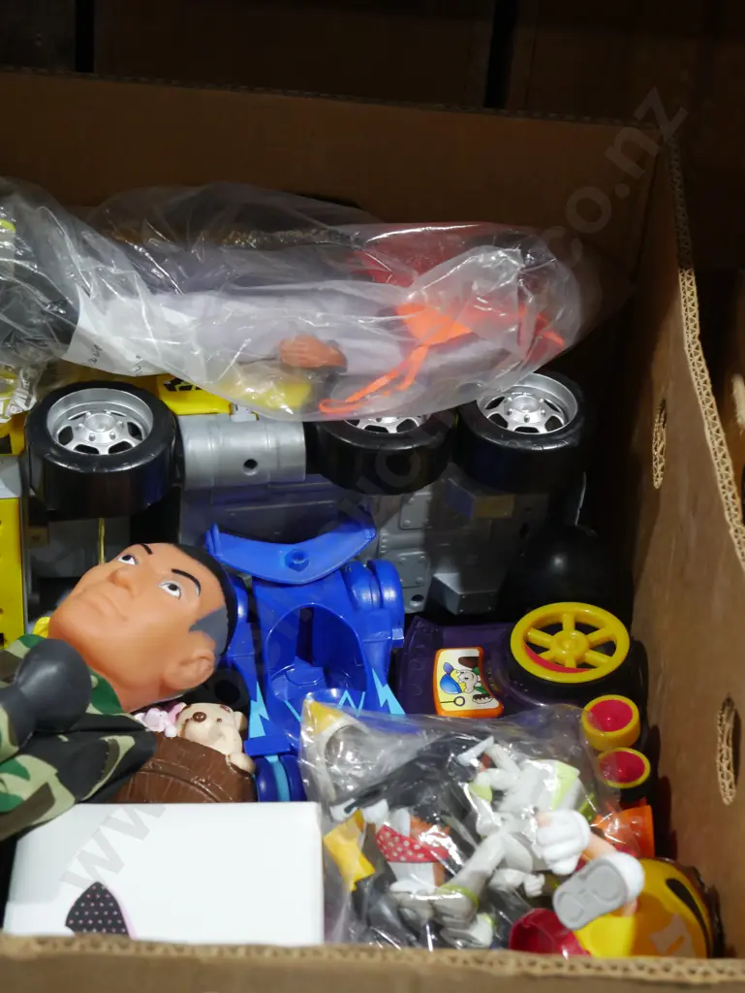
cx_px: 372
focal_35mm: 68
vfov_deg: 28.5
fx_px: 1950
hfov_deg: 21.6
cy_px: 496
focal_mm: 34
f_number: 5.4
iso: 1600
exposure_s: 1/80
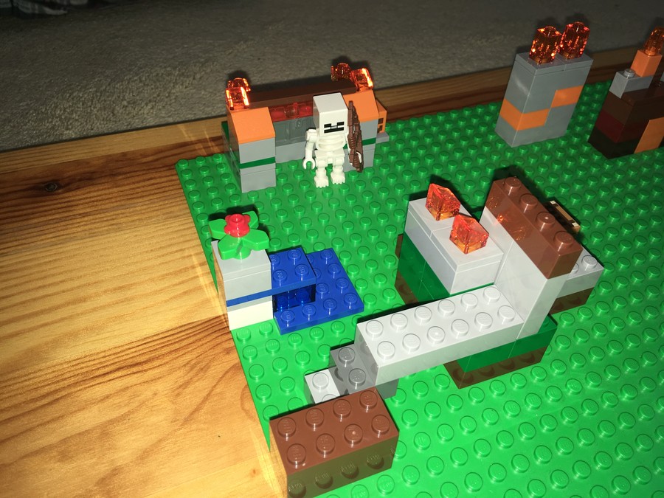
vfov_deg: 48.2
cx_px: 332
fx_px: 556
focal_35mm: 29
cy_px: 249
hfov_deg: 61.7
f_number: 2.2
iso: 25
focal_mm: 4.15
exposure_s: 1/58
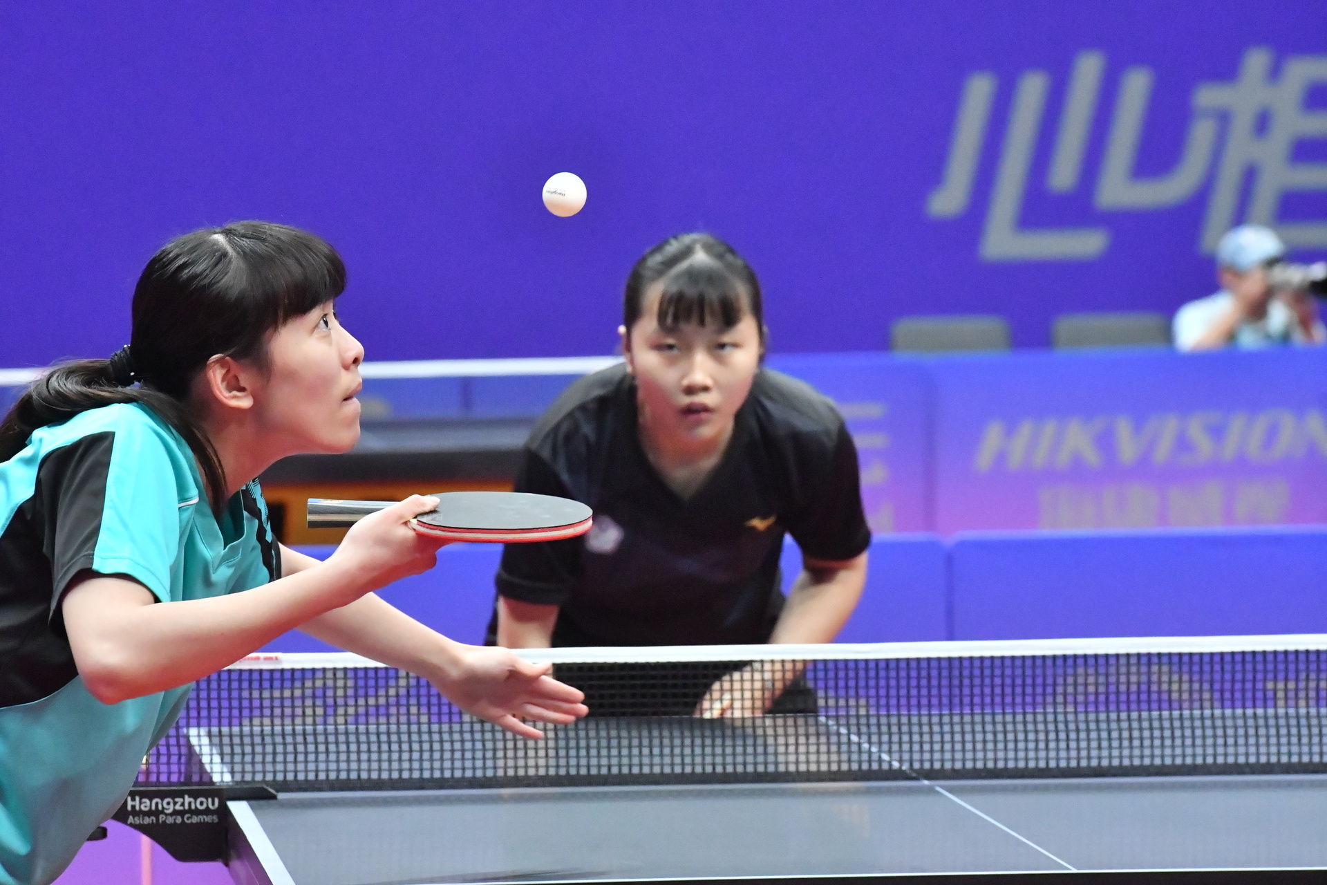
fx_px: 11057
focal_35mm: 300
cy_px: 442
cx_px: 664
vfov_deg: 4.6
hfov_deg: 6.9
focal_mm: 200
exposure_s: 1/640
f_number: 9
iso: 8000
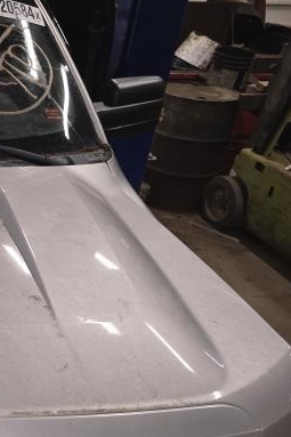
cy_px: 201
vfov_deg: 39.6
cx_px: -159
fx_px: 607
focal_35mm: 50
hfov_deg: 21.9
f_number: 1.7
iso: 64
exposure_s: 1/60
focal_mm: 6.3
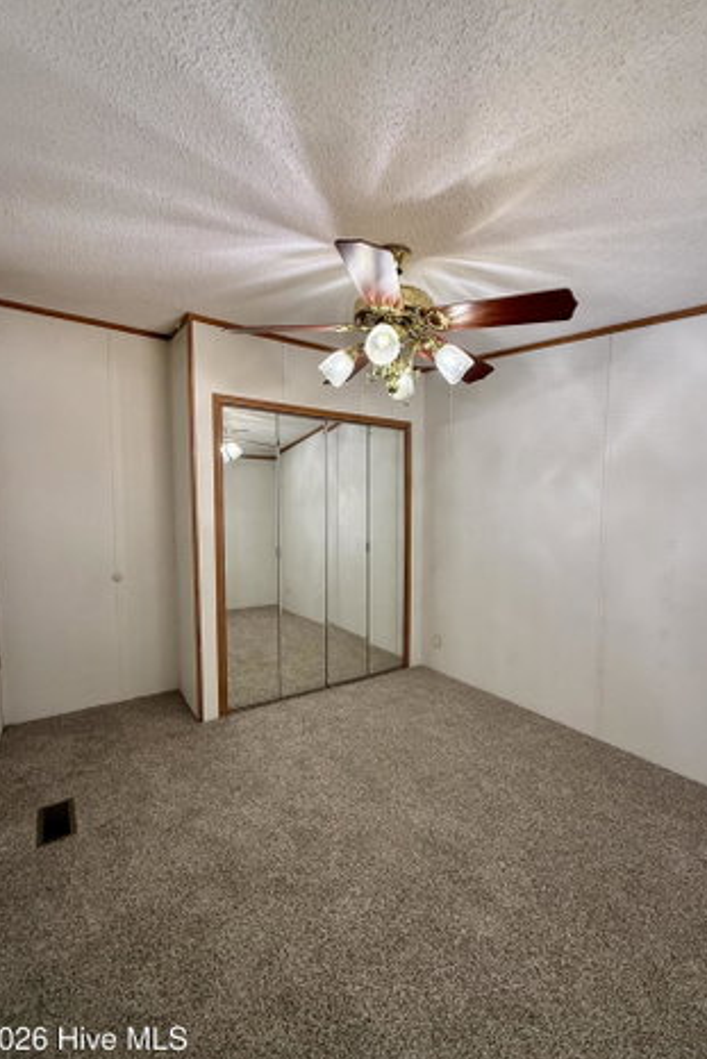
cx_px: 364
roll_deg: -0.5
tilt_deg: -3.5
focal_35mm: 15
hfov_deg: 77.3
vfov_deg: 100.4
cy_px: 543
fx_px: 442
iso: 320
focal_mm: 2.22
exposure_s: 1/99
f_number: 2.2
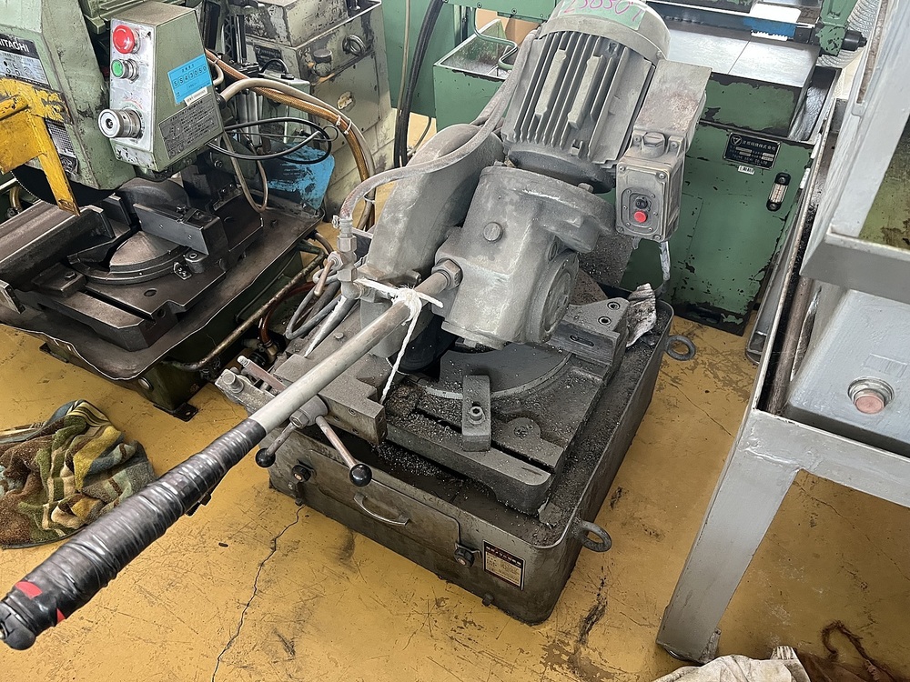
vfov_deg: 53.1
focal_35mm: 26
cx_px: 455
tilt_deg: -43.8
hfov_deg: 67.3
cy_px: 341
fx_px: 683
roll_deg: +4.3
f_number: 1.5
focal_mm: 5.7
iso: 320
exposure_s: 1/60
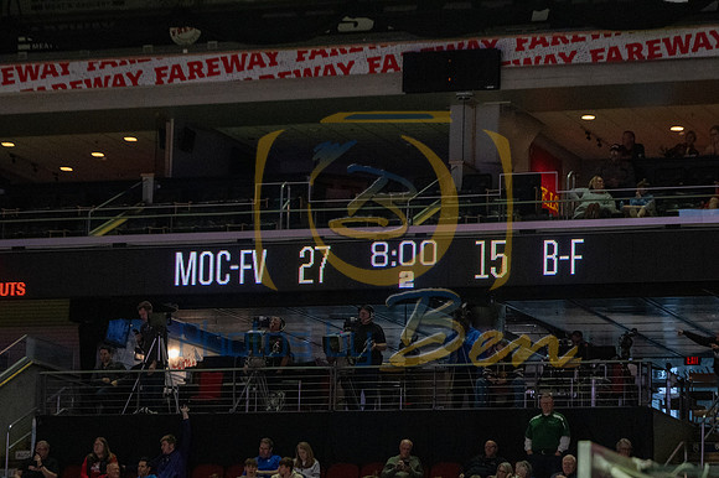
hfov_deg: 12.5
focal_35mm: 165
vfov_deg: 8.3
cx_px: 360
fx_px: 3293
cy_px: 239
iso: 3200
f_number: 2.8
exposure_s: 1/1600
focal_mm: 110
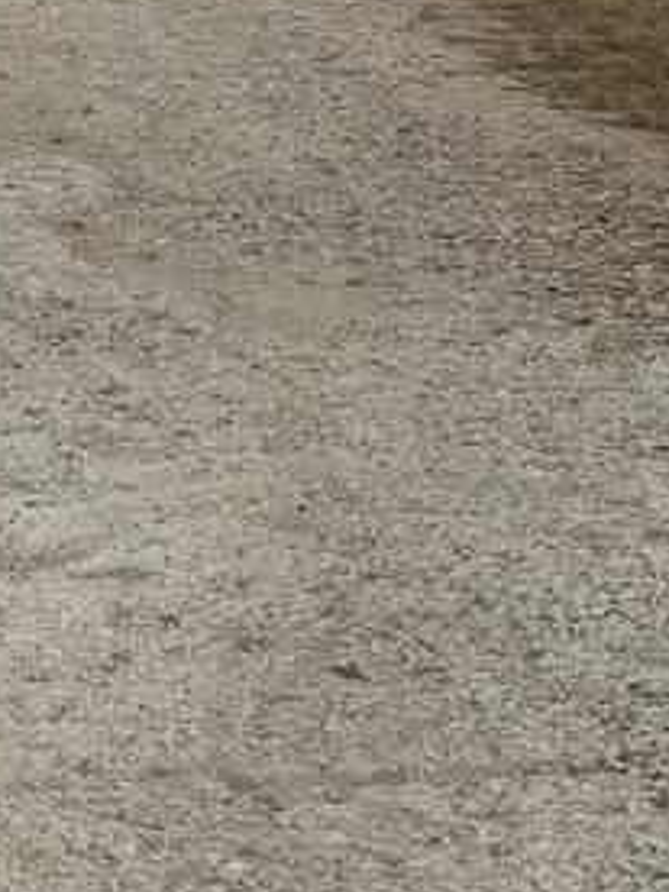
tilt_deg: -1.3
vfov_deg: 15.1
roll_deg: -1.1
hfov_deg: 10.7
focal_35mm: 125
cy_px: -252
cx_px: -727
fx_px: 3221
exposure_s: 1/8130
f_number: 1.78
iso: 80
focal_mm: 6.76
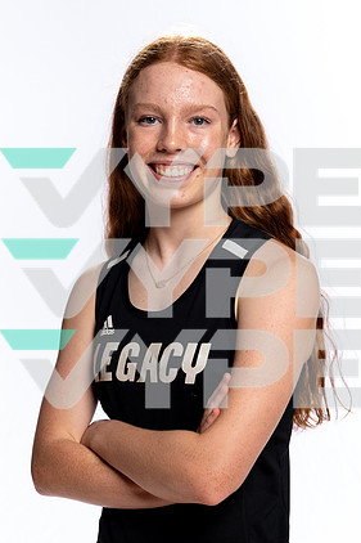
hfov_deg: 16.8
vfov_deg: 25.1
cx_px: 171
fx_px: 1219
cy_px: 284
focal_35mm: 81
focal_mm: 48
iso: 160
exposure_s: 1/250
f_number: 8
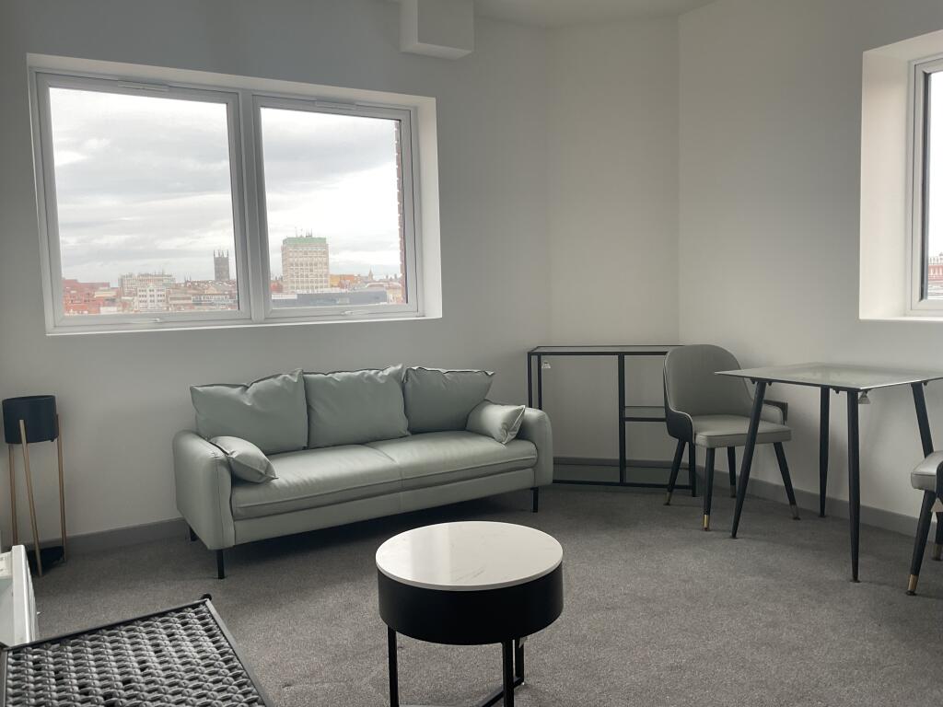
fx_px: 790
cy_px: 354
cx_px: 472
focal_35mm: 29
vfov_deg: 48.2
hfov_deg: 61.7
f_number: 1.8
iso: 25
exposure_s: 1/100
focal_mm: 3
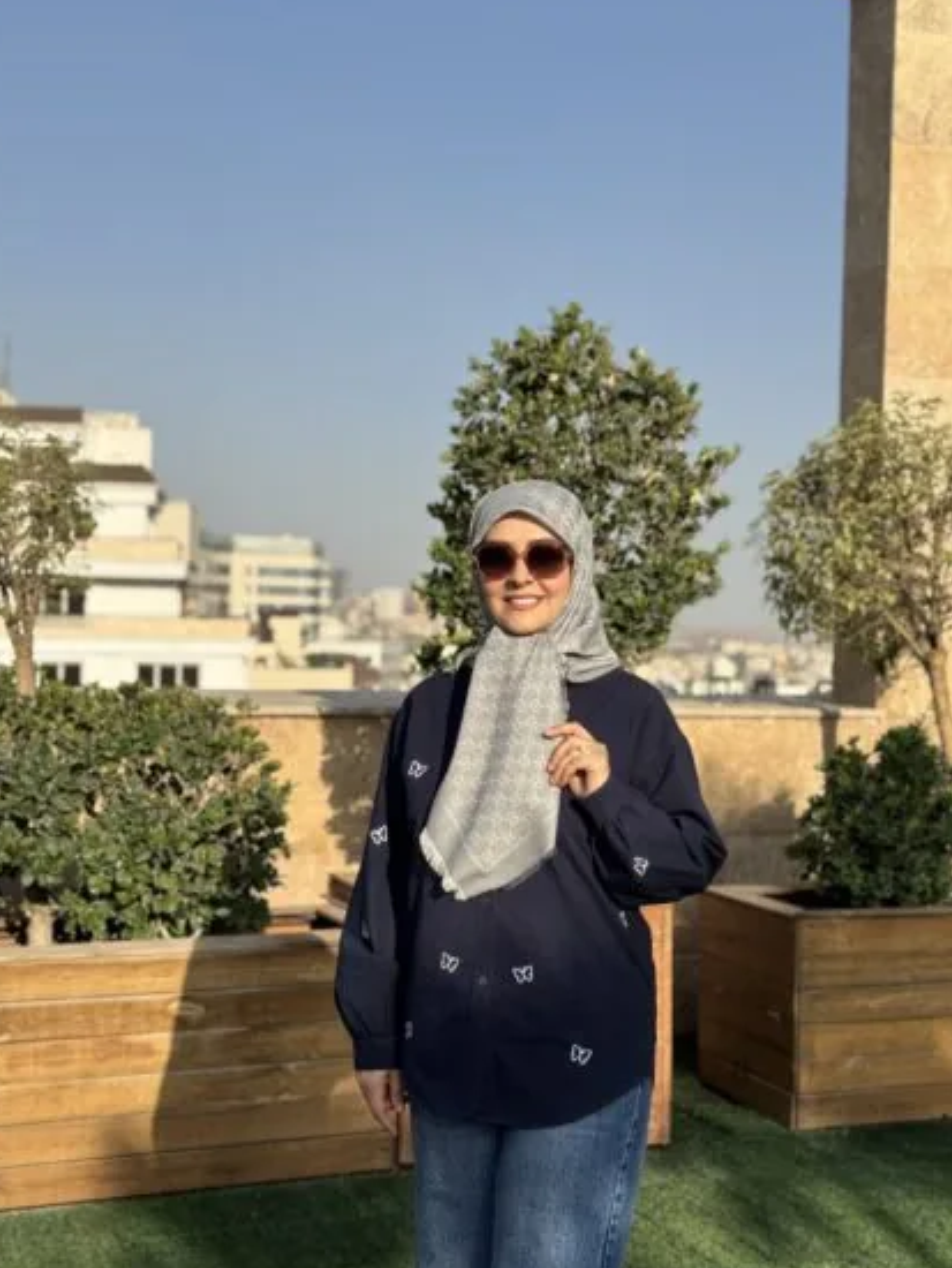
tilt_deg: +0.1
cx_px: 461
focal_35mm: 50
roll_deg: -0.6
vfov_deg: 38.2
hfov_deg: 29.1
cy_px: 649
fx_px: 1832
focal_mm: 6.76
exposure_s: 1/4608
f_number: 1.78
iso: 64
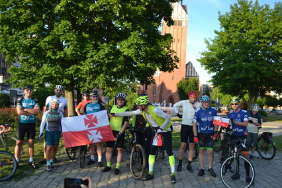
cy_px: 94
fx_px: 235
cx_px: 141
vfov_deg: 43.6
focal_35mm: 30
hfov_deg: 61.9
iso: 400
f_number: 3.8
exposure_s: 1/800
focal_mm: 20
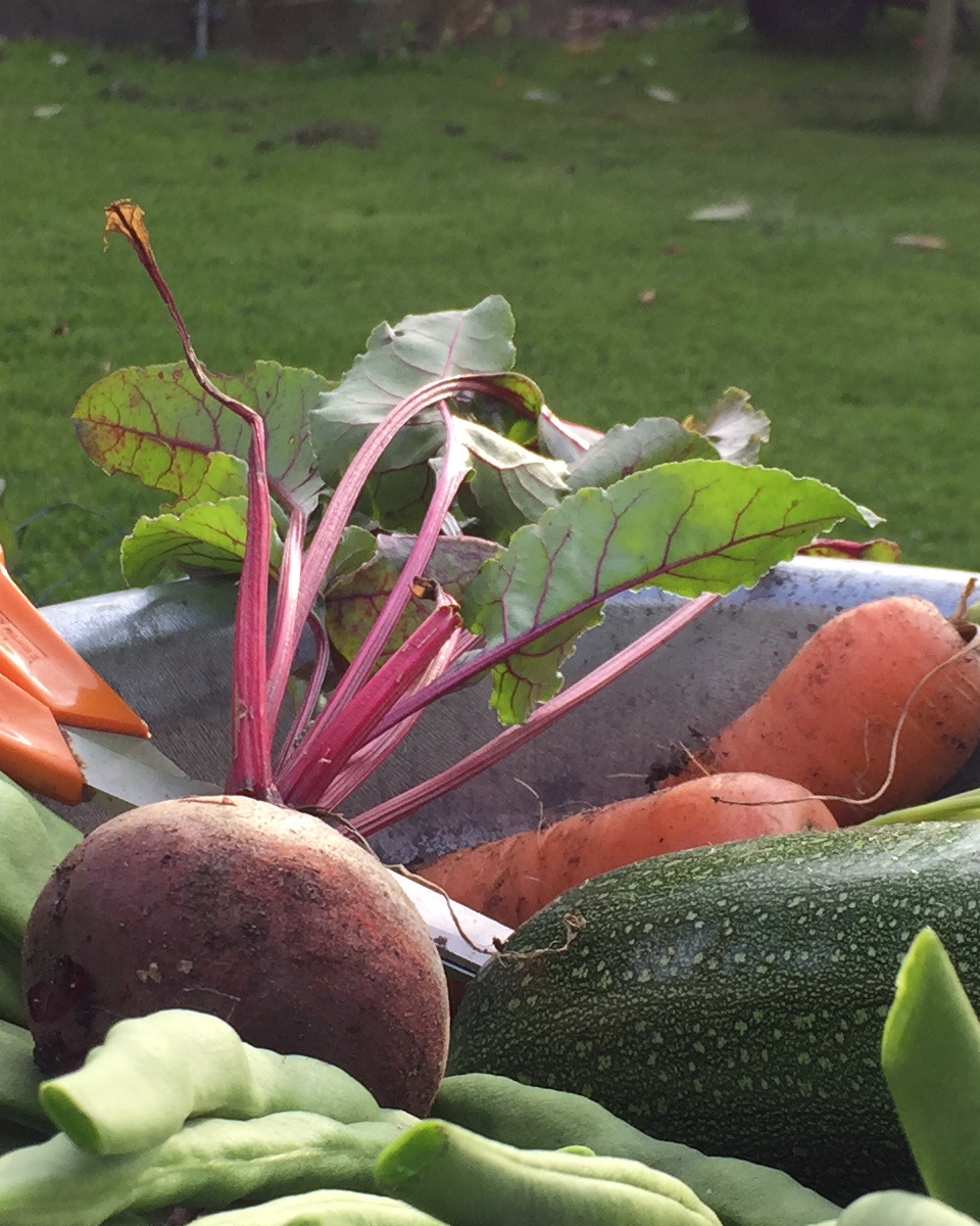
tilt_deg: -17.2
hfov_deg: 19.9
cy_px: 585
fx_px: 2792
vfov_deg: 24.7
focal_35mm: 77
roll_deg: +0.0
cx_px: 404
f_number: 2.2
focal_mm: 4.15
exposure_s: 1/250
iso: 32
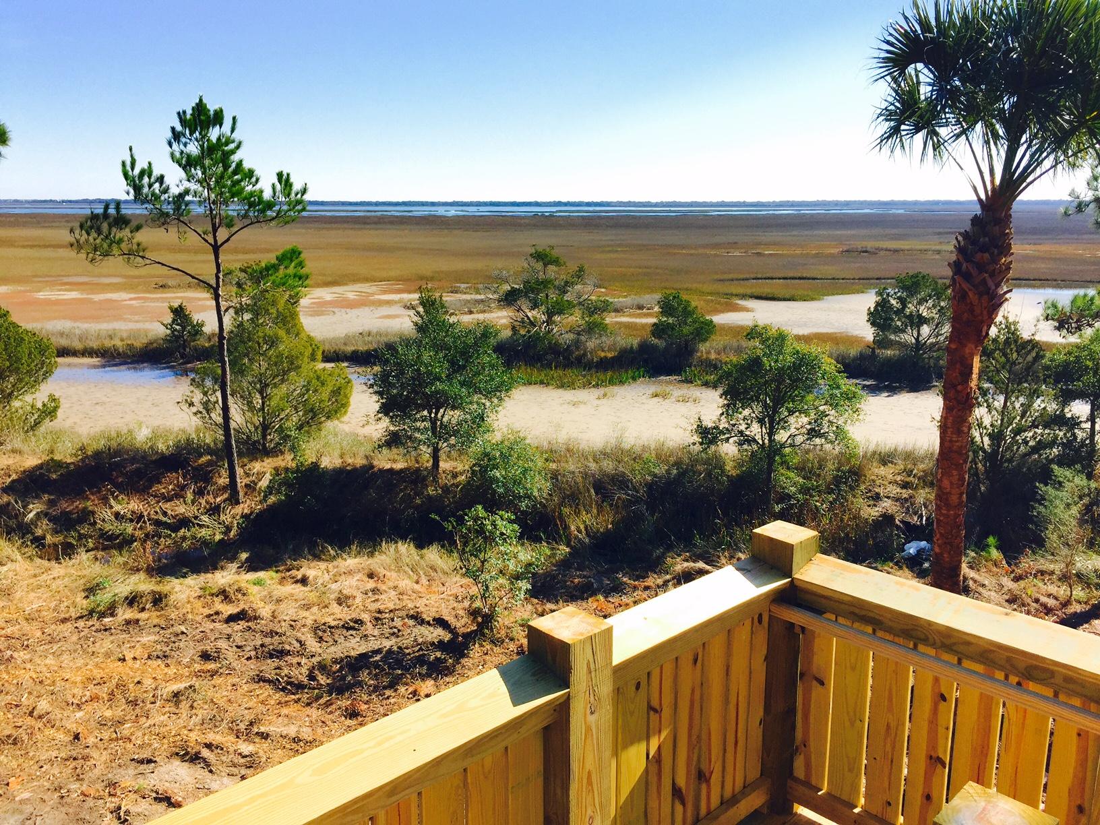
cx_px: 550
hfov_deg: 61.7
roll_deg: -0.1
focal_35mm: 29
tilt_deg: -11.8
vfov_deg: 48.2
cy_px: 412
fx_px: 922
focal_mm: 4.15
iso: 32
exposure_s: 1/1364
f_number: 2.2
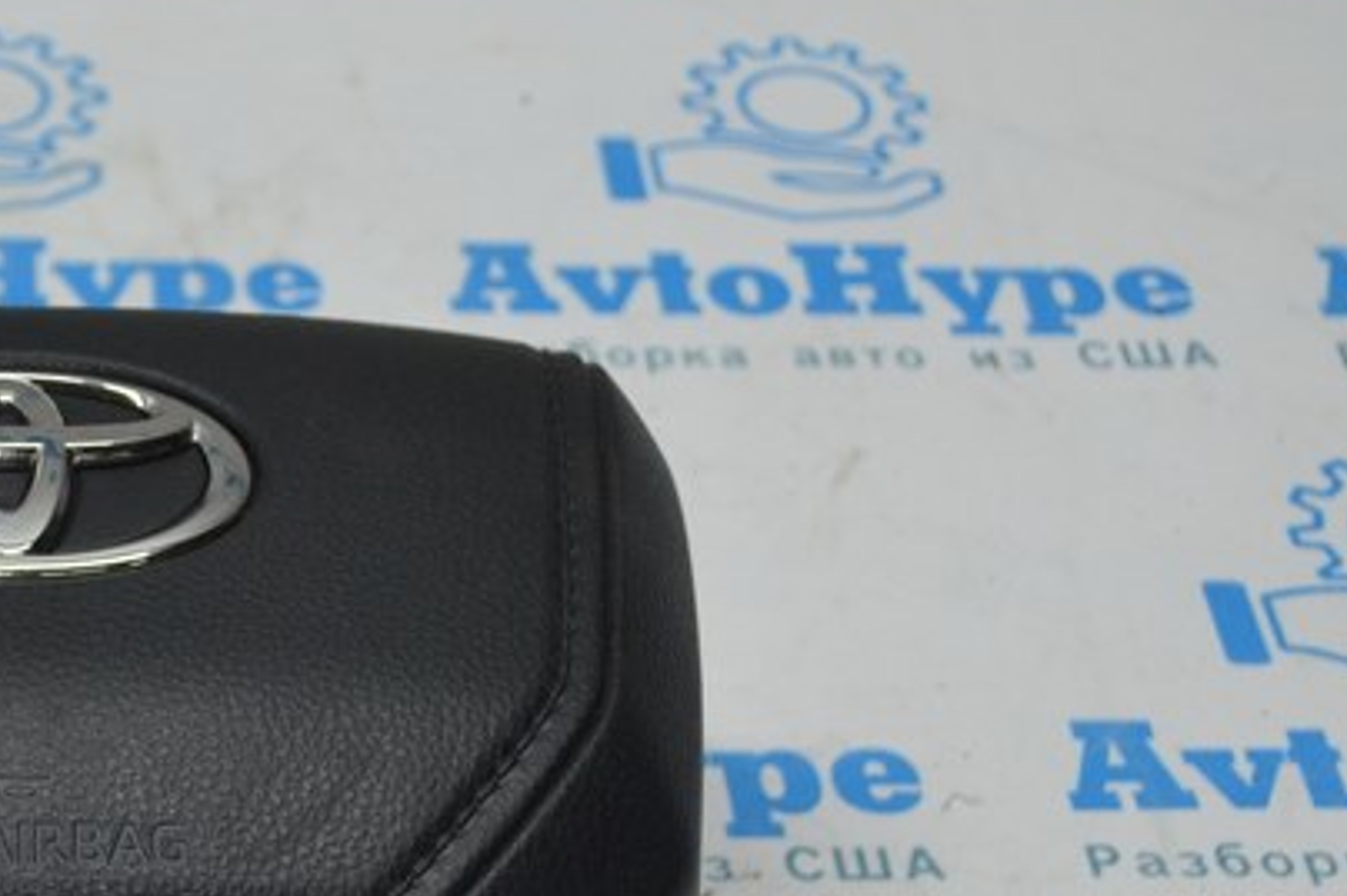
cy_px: 834
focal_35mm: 110
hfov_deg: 18.0
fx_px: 4124
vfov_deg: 12.3
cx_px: -73
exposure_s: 1/125
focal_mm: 29
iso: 360
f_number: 4.5
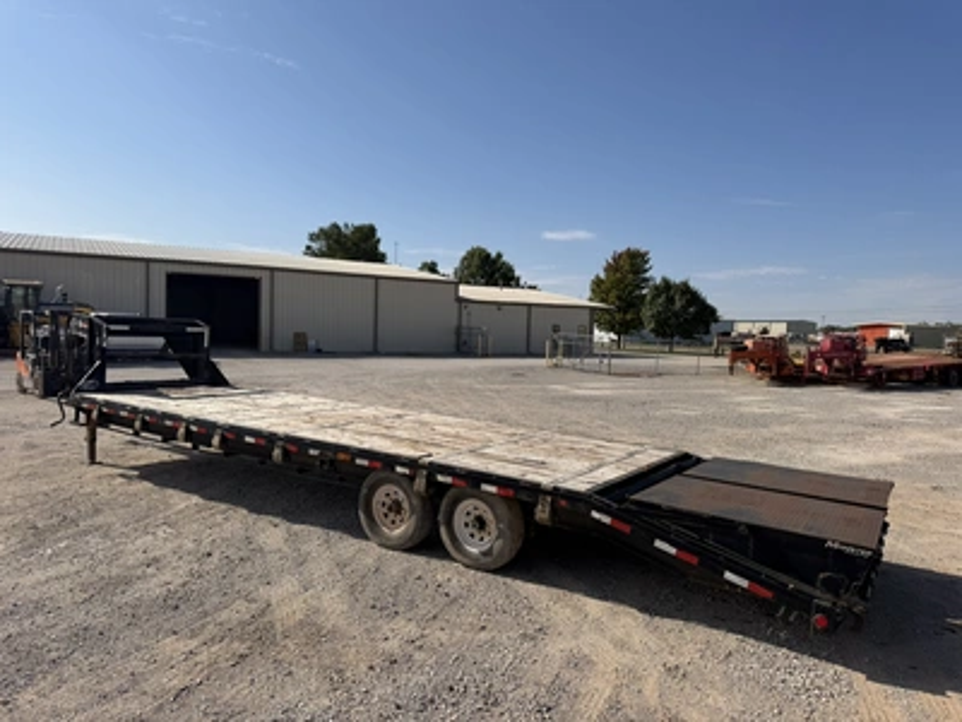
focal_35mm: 24
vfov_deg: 56.8
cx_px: 481
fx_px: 667
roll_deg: -2.2
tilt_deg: -4.0
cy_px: 361
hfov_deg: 71.6
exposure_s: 1/8130
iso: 80
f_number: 1.78
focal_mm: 6.76
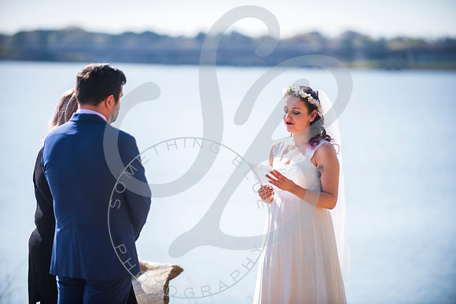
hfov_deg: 11.7
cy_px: 152
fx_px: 2217
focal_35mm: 175
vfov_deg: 7.9
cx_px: 228
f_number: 2.8
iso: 100
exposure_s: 1/800
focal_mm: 175
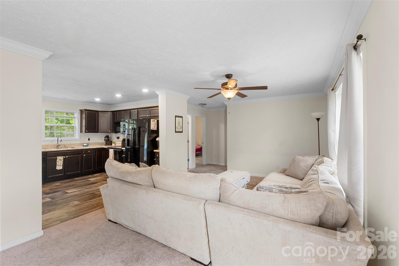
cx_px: 200
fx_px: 183
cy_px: 133
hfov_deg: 95.0
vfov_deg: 72.0
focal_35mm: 16
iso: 250
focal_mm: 11
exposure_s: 1/5
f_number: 9
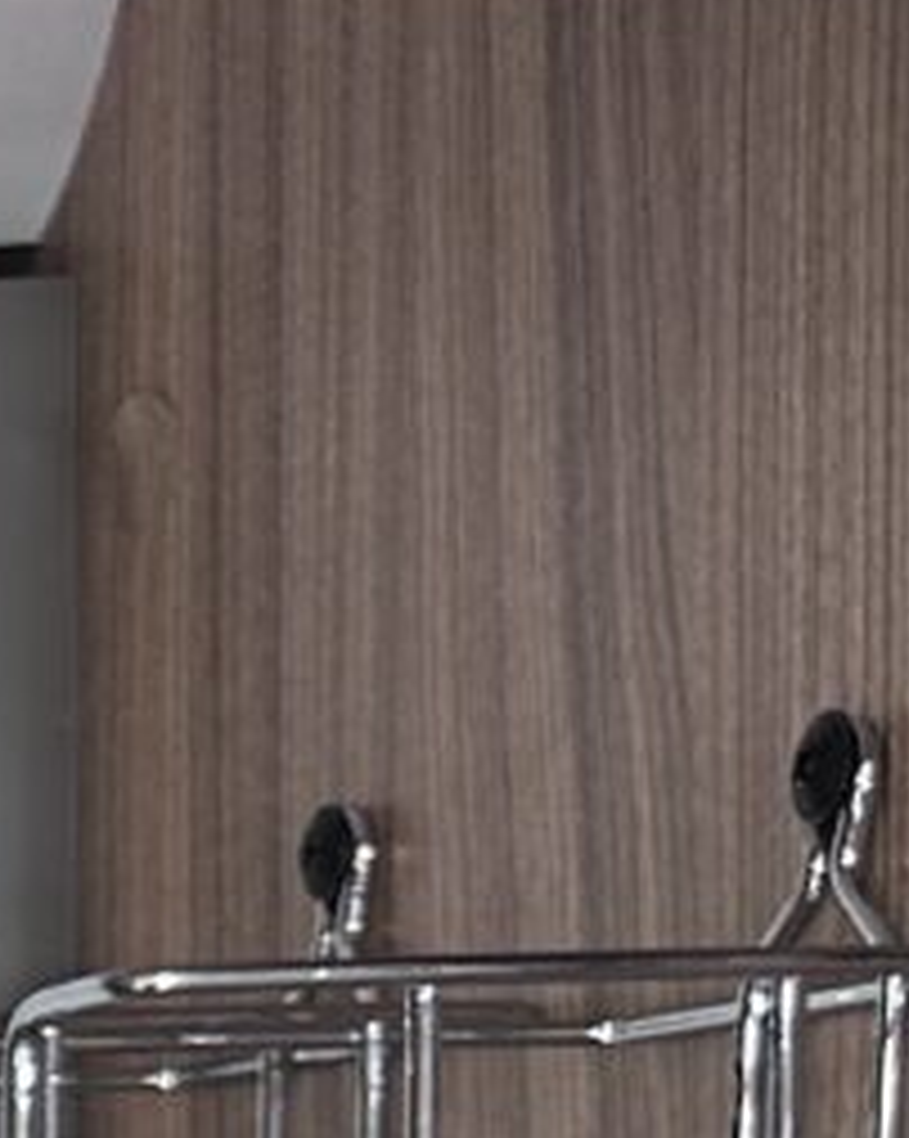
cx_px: -2943
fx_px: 6397
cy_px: 2119
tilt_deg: -5.6
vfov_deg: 9.6
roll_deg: +1.1
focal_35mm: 190
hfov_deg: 6.3
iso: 80
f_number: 1.78
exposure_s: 1/150
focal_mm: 6.86
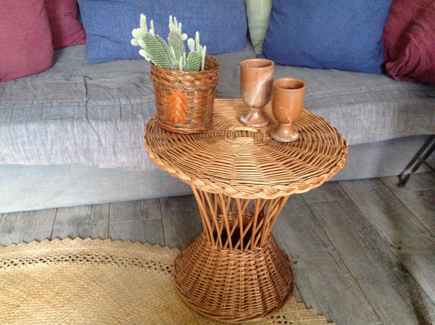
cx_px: 218
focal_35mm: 35
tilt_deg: -31.1
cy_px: 162
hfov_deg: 52.7
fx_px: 439
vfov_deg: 40.6
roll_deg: -1.7
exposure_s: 1/15
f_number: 2.4
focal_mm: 4.28
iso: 640
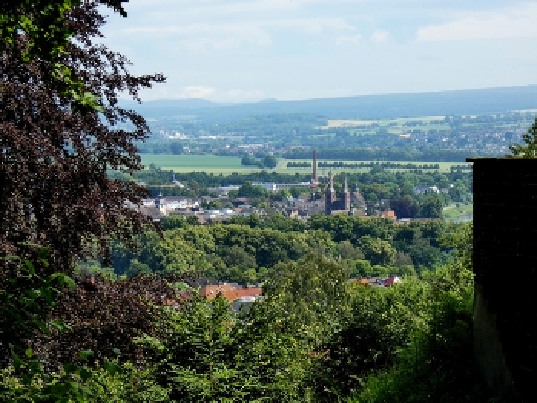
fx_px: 1987
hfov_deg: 15.4
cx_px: 268
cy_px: 202
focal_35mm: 128
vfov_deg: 11.6
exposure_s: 1/323
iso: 80
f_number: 5.2
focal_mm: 22.9
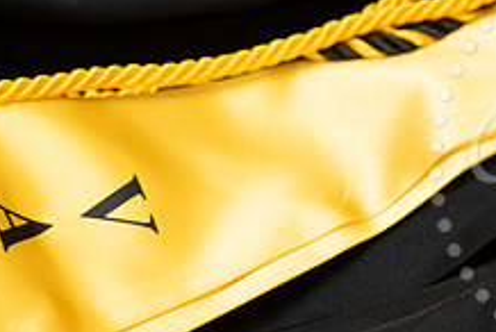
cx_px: 622
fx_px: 2235
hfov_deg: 12.3
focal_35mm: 162
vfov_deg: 8.5
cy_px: 111
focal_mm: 55
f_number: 5.6
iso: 800
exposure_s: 1/80
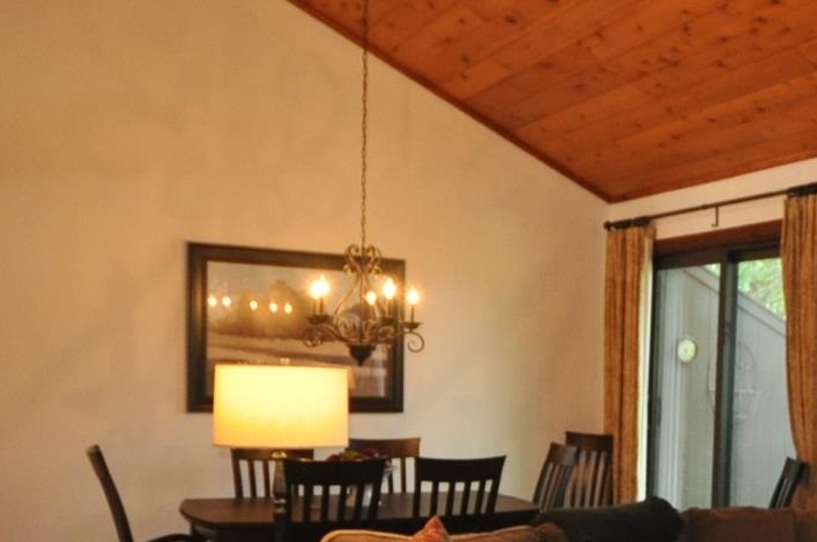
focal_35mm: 46
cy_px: 402
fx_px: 1042
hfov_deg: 39.3
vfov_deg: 28.8
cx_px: 754
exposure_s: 1/60
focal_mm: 10
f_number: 3.5
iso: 800
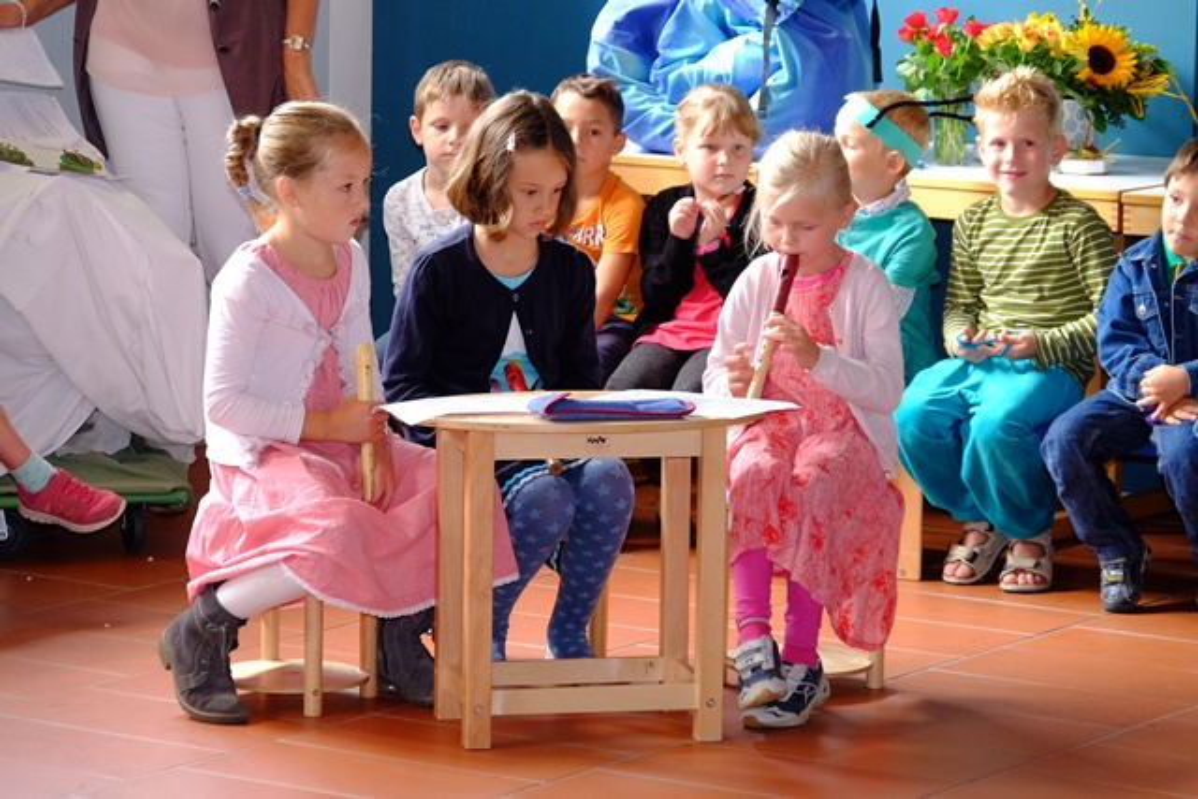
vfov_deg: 10.4
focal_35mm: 132
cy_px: 400
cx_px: 599
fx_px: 4393
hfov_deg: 15.5
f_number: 5.6
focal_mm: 88.2
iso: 2500
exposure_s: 1/60
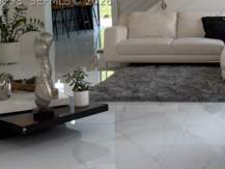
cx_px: 207
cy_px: 1
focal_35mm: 53
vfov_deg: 26.2
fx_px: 345
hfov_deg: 34.0
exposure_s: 1/132
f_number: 1.78
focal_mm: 6.76
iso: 50
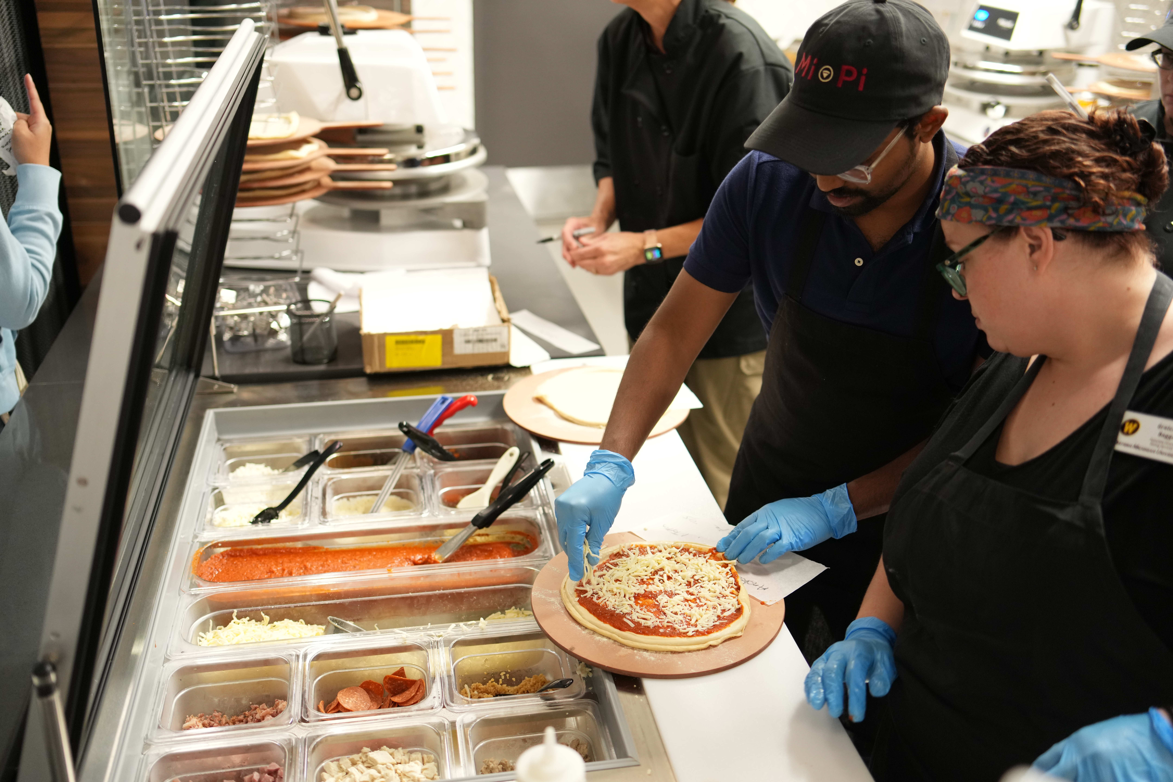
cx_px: 586
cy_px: 391
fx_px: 1140
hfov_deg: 54.4
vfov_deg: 37.9
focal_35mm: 35
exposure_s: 1/160
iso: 1600
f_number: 2.2
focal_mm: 35
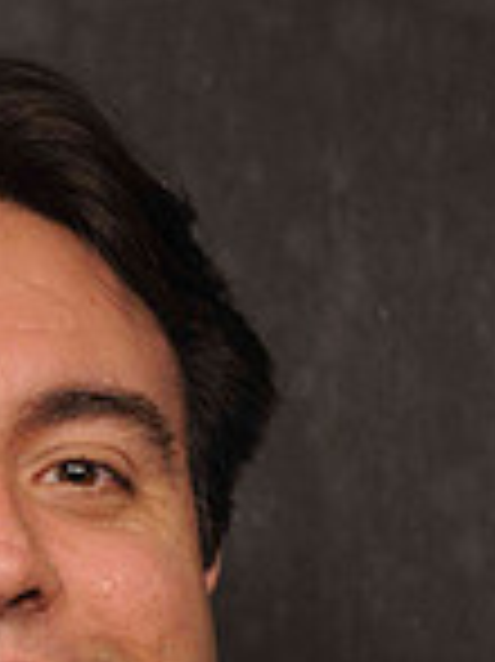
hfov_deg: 4.8
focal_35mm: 309
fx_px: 5900
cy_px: 748
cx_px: -65
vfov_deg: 6.4
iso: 200
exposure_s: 1/60
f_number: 6.3
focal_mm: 70
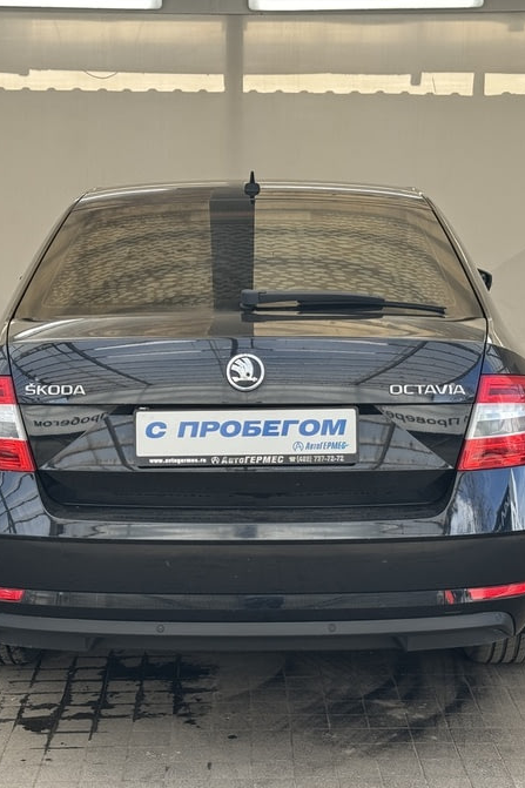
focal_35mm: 67
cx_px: 269
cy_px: 395
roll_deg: -1.2
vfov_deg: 30.1
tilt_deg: -10.1
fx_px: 1466
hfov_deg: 20.3
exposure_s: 1/439
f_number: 1.78
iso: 64
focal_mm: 6.76
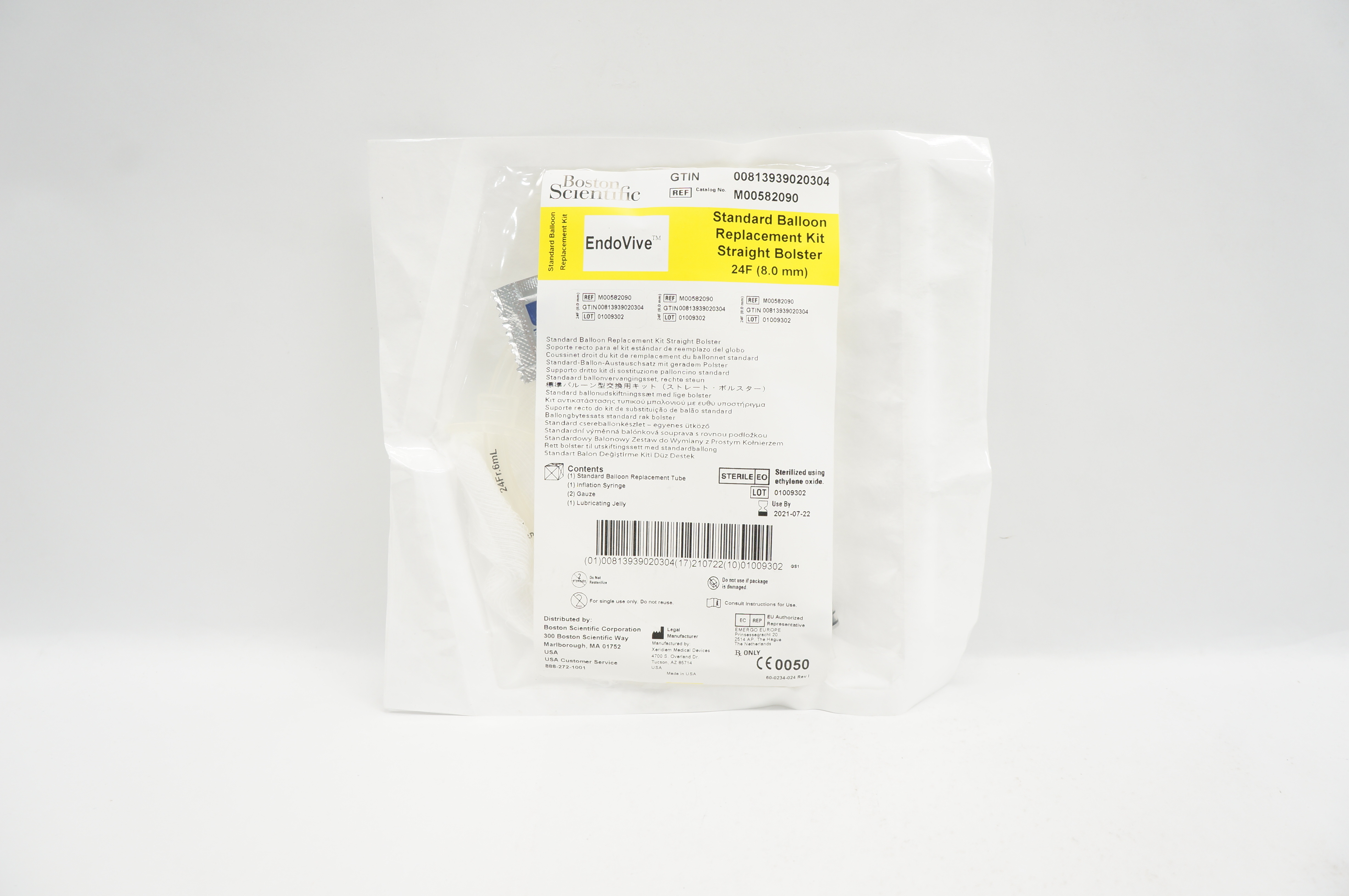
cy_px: 448
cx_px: 674
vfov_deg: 47.8
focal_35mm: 27
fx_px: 1011
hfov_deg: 67.4
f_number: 6.3
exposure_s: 1/25
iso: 200
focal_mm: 18
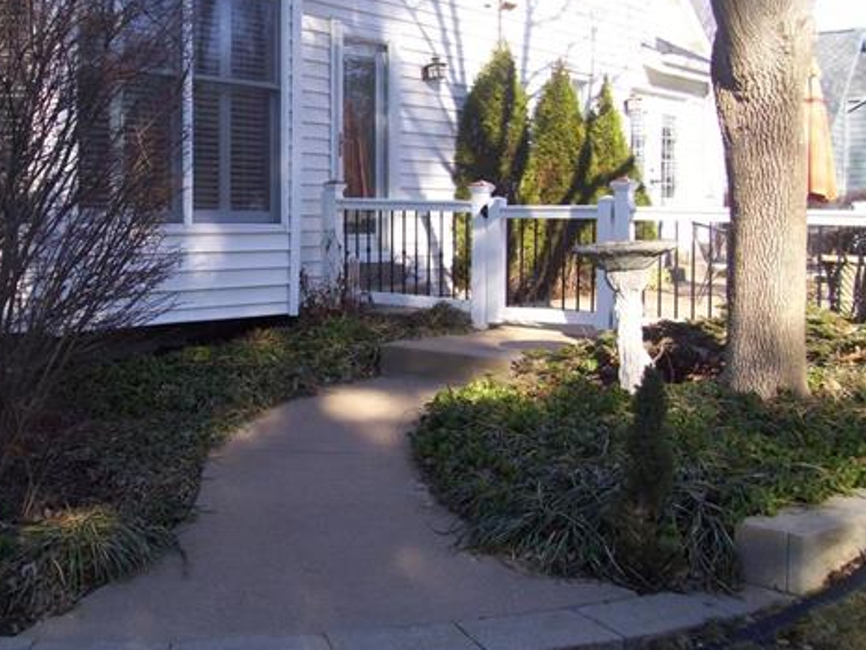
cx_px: 300
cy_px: 278
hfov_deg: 42.4
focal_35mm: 44
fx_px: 1101
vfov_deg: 32.8
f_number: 2.9
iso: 80
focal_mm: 5.7
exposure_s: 1/250
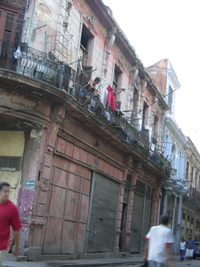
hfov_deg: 25.2
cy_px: 134
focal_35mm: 58
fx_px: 447
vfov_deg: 33.2
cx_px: 100
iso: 50
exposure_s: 1/11.2
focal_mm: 14.7
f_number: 3.1
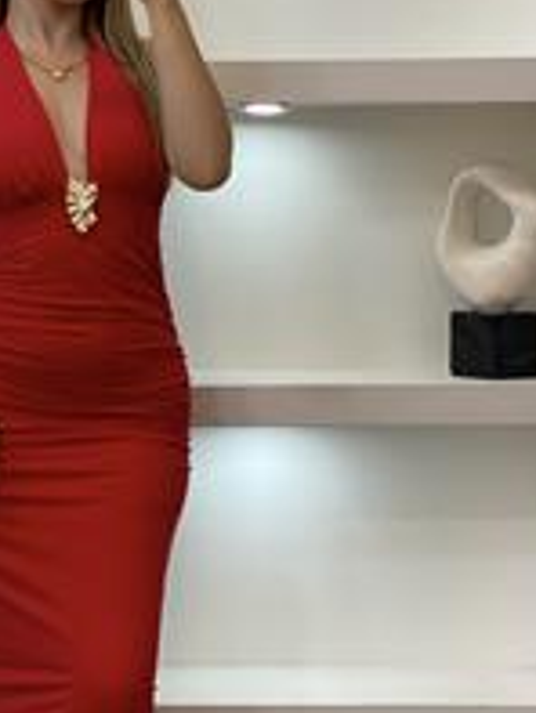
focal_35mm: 109
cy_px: 490
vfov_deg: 18.0
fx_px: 2248
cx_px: 83
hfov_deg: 13.5
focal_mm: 6
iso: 80
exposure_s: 1/100
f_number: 2
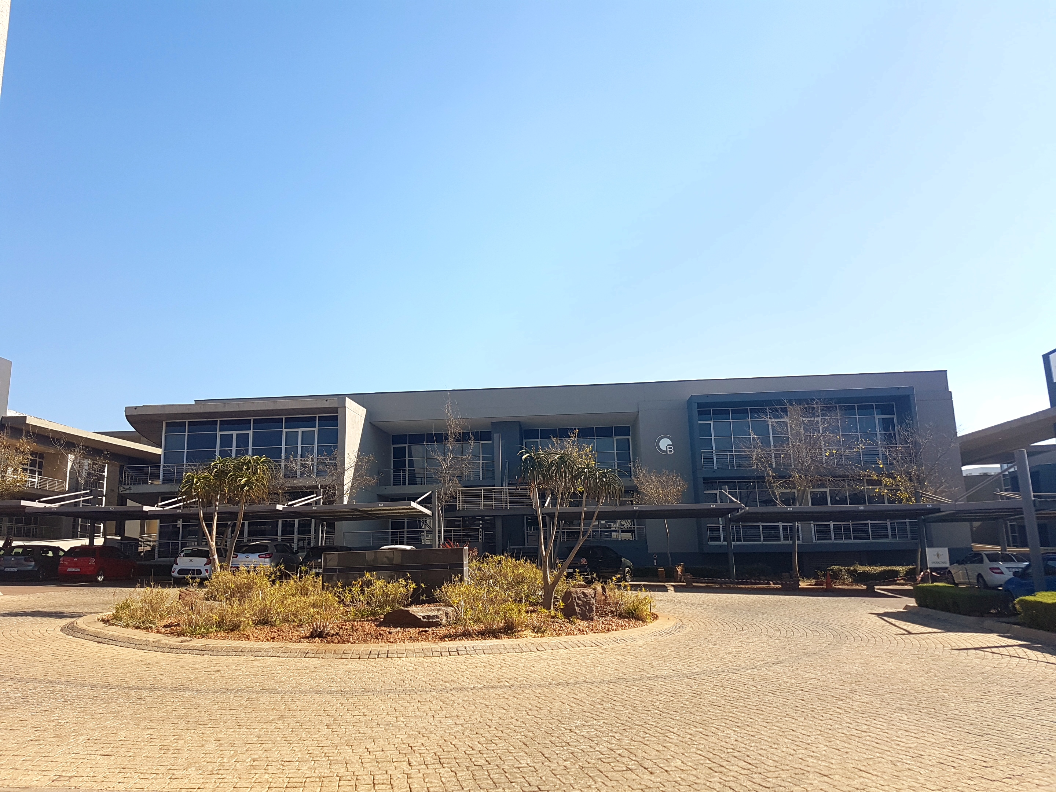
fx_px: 793
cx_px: 528
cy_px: 396
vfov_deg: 53.1
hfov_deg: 67.3
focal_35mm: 26
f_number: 1.7
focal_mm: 4.2
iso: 40
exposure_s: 1/1420
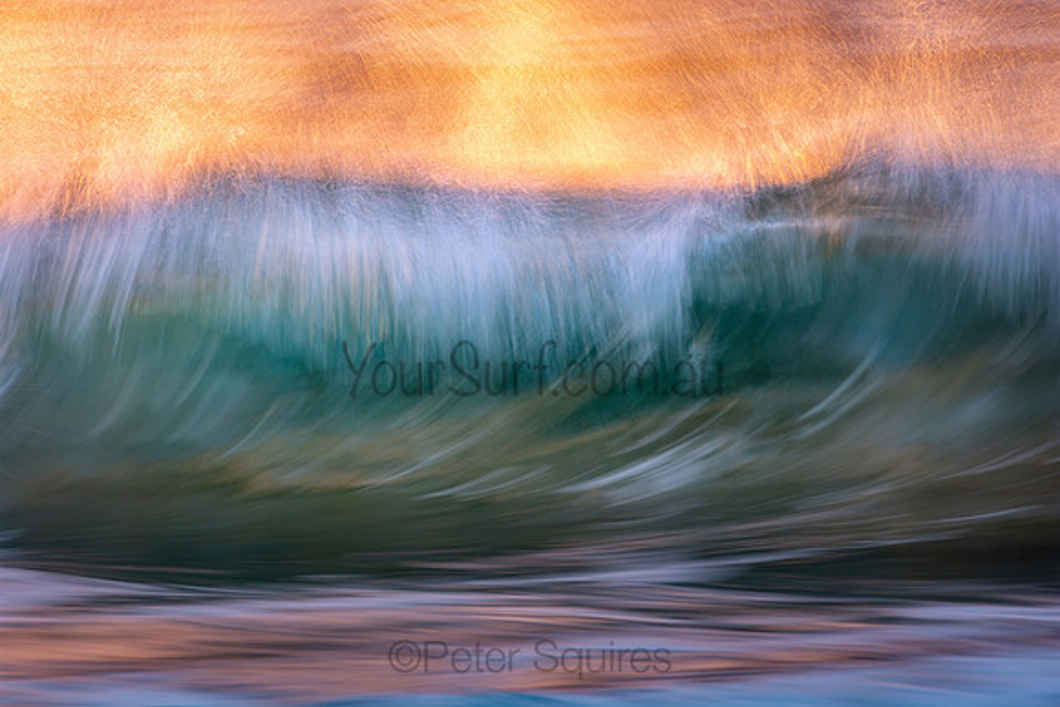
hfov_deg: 2.7
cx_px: 530
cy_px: 354
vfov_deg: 1.8
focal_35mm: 750
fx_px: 22087
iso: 100
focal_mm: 500
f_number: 7.1
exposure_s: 1/6
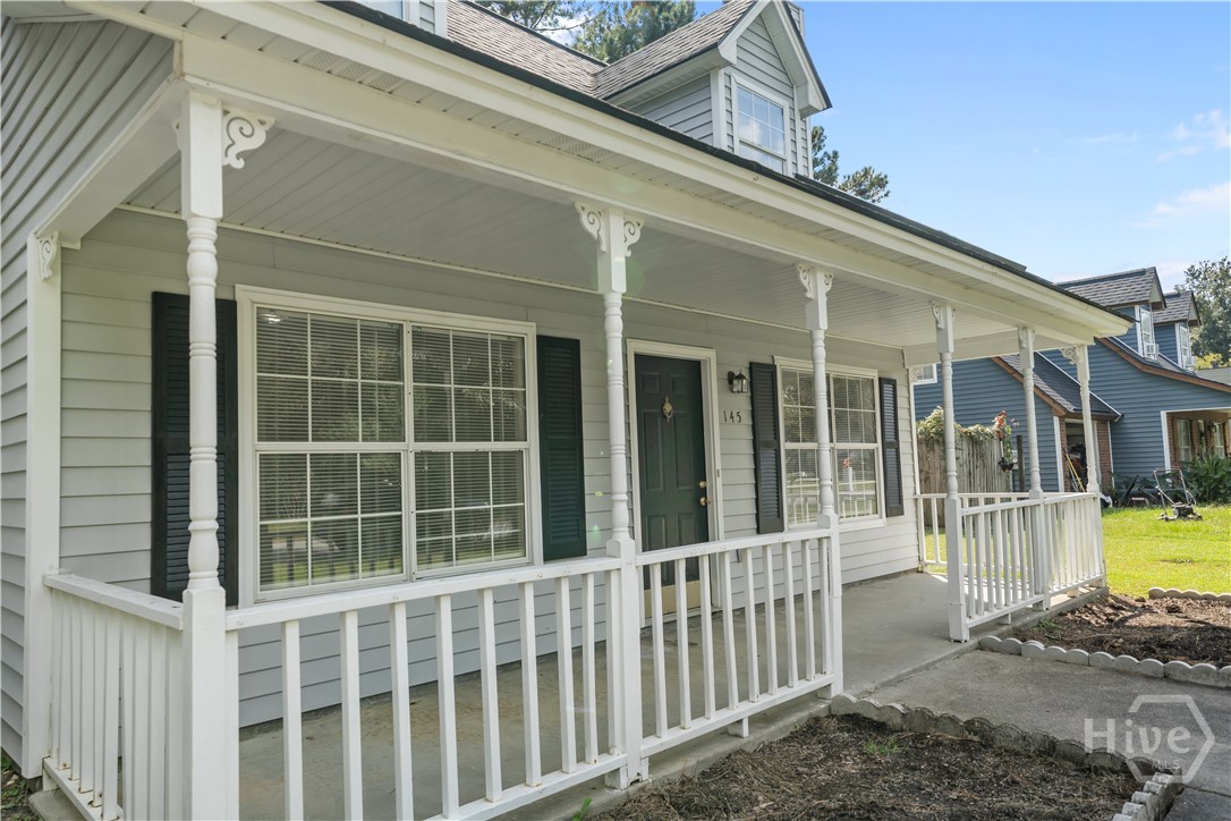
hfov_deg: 73.7
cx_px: 616
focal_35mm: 24
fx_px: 821
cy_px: 410
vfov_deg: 53.1
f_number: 4
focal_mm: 24
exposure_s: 1/640
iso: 100
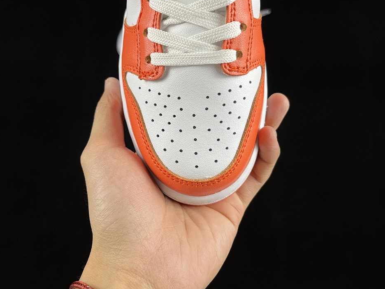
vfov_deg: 46.7
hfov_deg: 60.0
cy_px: 128
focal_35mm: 30
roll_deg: +0.1
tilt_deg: +5.6
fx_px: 334
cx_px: 193
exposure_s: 1/100
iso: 64
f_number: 1.6
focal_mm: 5.1
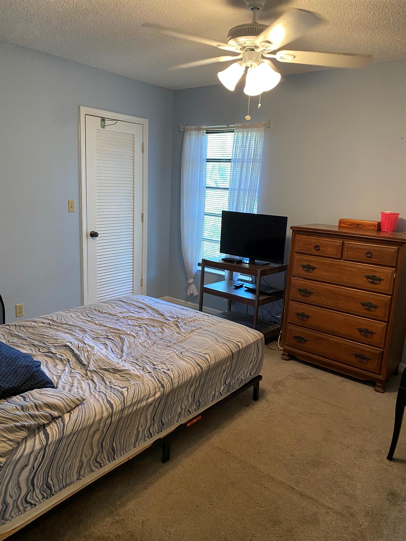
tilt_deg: -9.3
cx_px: 203
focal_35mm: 26
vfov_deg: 67.3
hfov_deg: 53.1
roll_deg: -2.1
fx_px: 407
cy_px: 270
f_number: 1.8
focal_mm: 4.25
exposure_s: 1/60
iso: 200
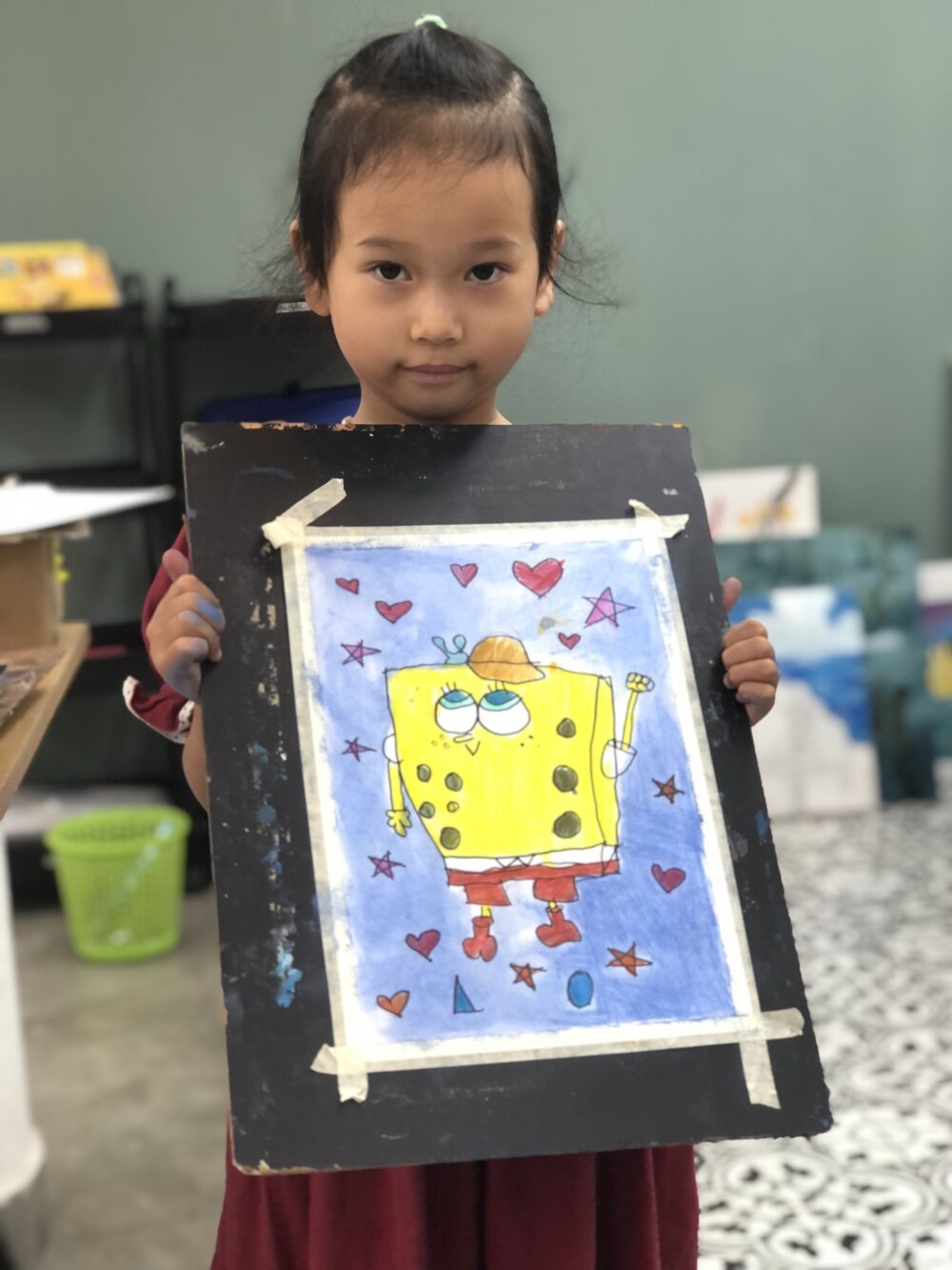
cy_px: 635
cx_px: 476
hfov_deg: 25.7
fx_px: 2090
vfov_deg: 33.8
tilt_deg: -11.0
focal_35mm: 57
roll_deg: +3.3
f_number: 2.8
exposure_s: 1/33
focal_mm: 6.6
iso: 64
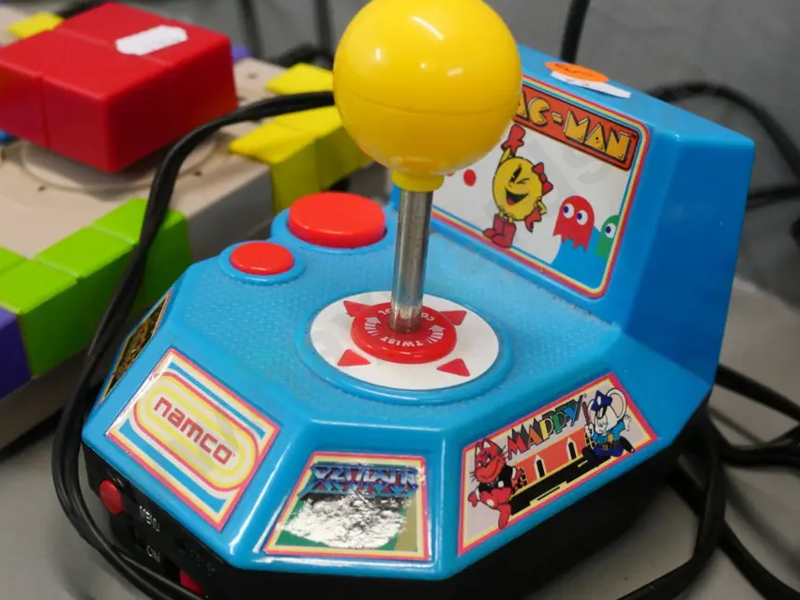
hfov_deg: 32.2
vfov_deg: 24.4
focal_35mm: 60
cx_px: 434
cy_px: 272
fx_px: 1387
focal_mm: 25
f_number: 5
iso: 3200
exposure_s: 1/100
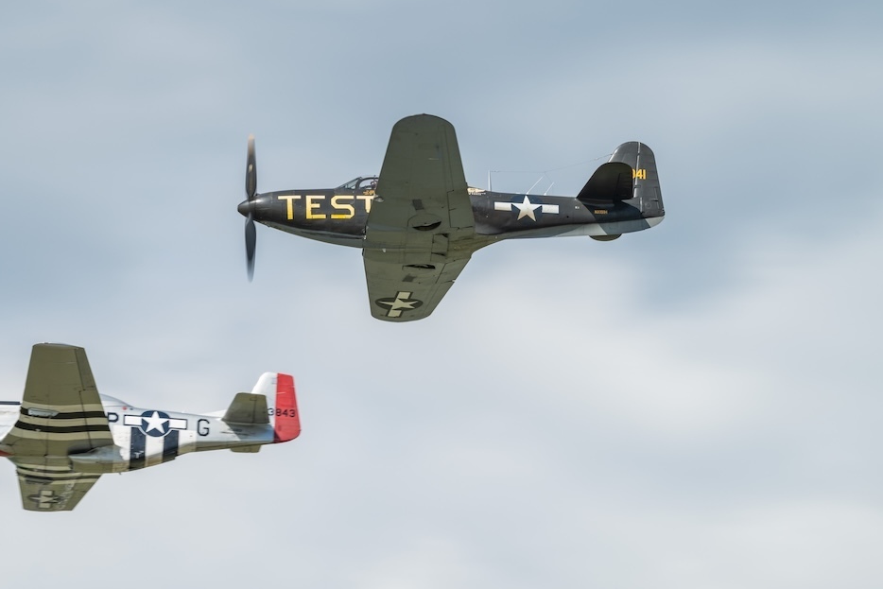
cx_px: 280
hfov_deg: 5.0
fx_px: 10082
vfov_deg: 3.3
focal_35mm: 411
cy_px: 364
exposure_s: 1/100
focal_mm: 300
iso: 100
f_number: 14
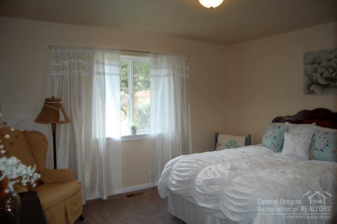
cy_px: 112
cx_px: 168
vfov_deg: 47.8
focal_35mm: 27
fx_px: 252
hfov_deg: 67.4
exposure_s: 1/160
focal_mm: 18
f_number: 3.5
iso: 400
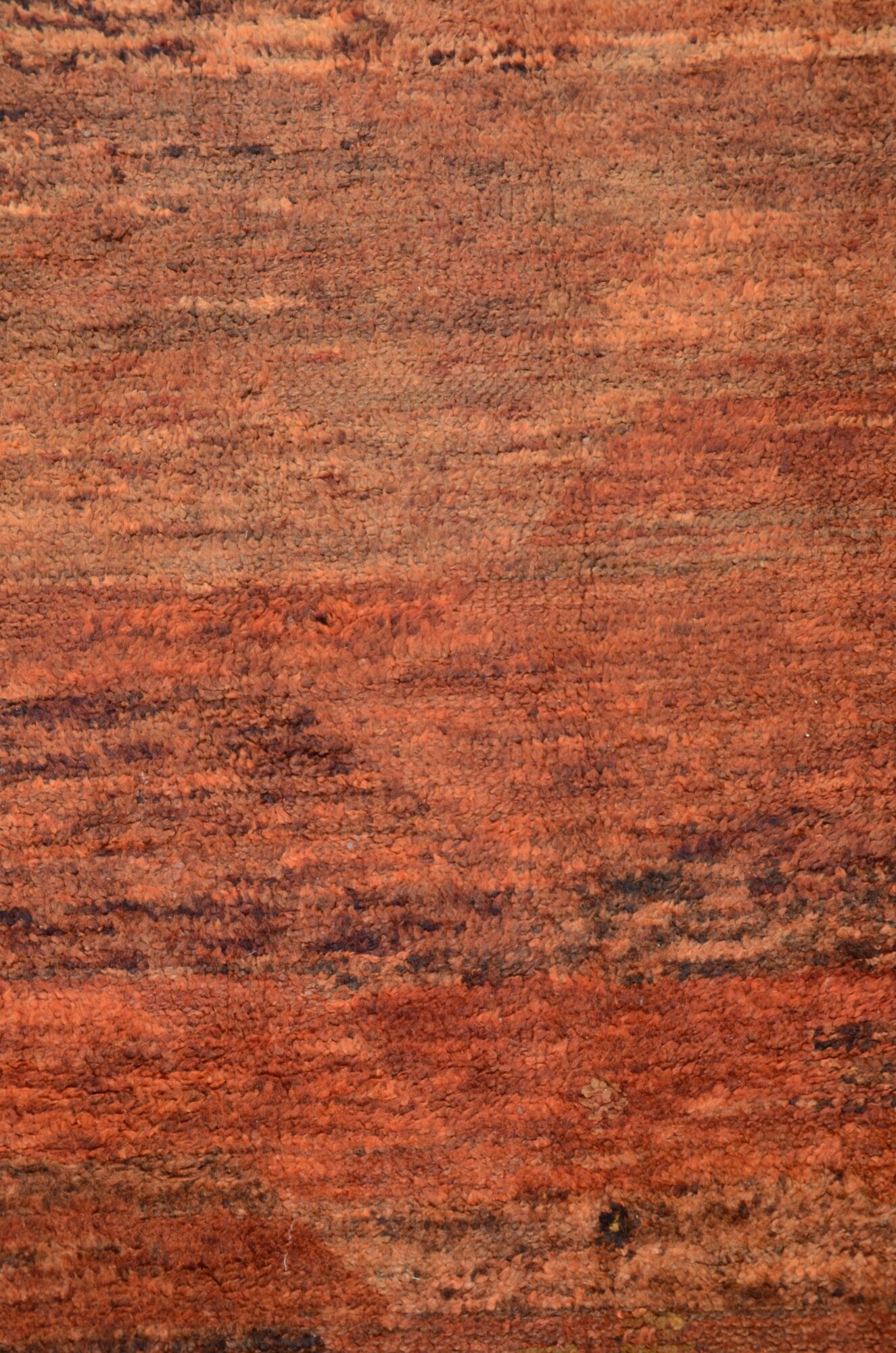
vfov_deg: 73.8
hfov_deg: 52.9
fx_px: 900
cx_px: 448
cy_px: 676
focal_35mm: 24
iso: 400
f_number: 8
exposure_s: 1/3
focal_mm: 16
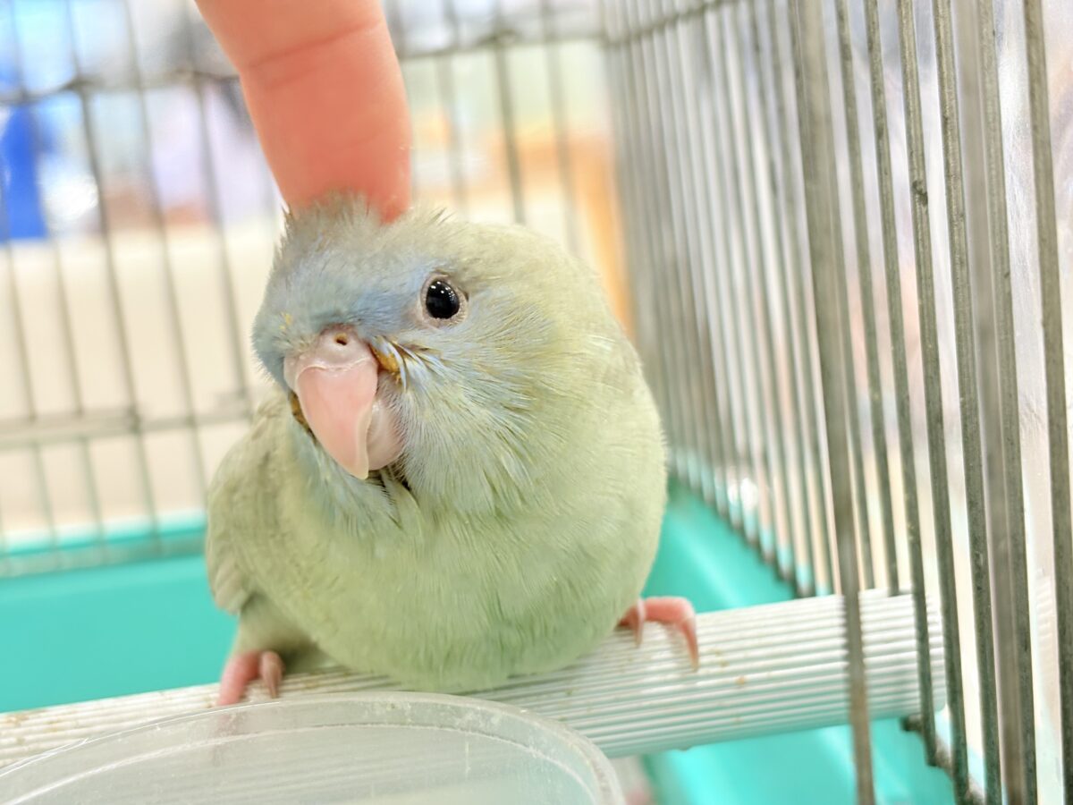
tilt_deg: -9.1
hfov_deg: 36.8
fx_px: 1612
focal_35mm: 52
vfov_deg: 28.0
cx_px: 536
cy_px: 402
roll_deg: +7.1
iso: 100
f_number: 1.6
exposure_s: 1/50
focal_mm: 5.96
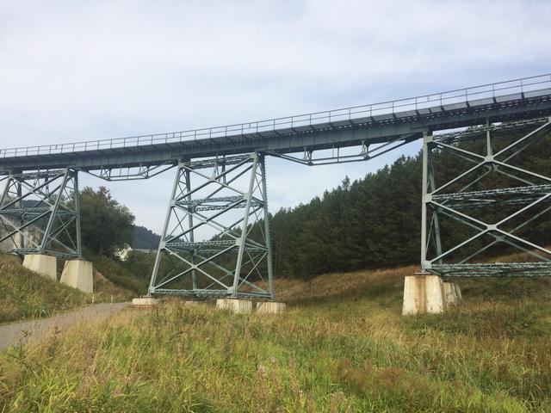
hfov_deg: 61.7
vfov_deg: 48.2
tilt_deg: +12.8
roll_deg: -1.6
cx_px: 276
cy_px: 206
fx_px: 462
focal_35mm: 29
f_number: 2.2
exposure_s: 1/2053
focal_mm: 4.15
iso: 32
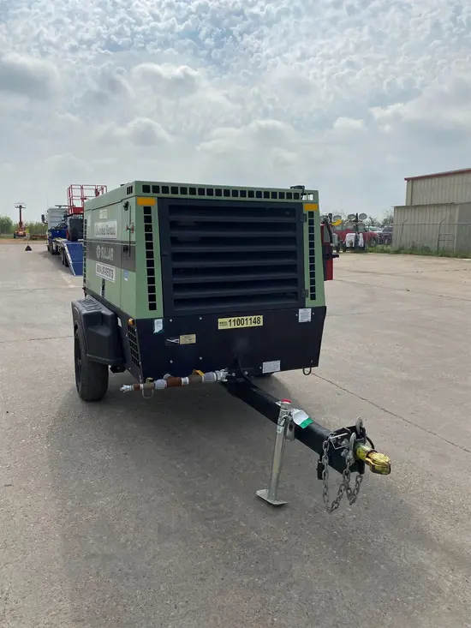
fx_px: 472
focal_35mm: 26
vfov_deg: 67.3
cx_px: 236
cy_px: 314
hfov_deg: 53.1
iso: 32
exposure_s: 1/7692
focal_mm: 4.25
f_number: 1.8
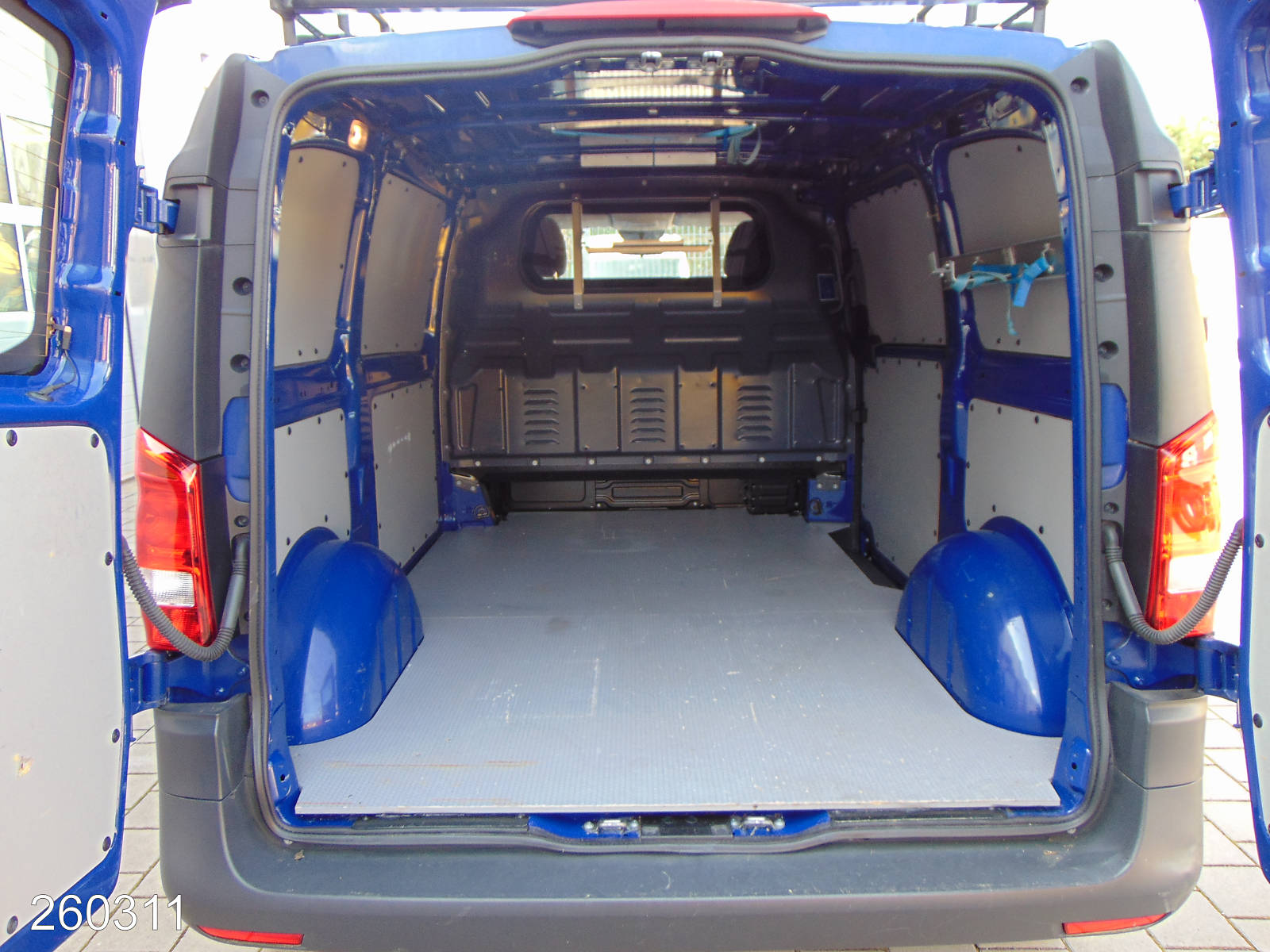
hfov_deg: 69.4
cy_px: 476
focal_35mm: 25
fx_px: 917
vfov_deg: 54.9
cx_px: 635
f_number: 3
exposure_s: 1/60
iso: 80
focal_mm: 4.5
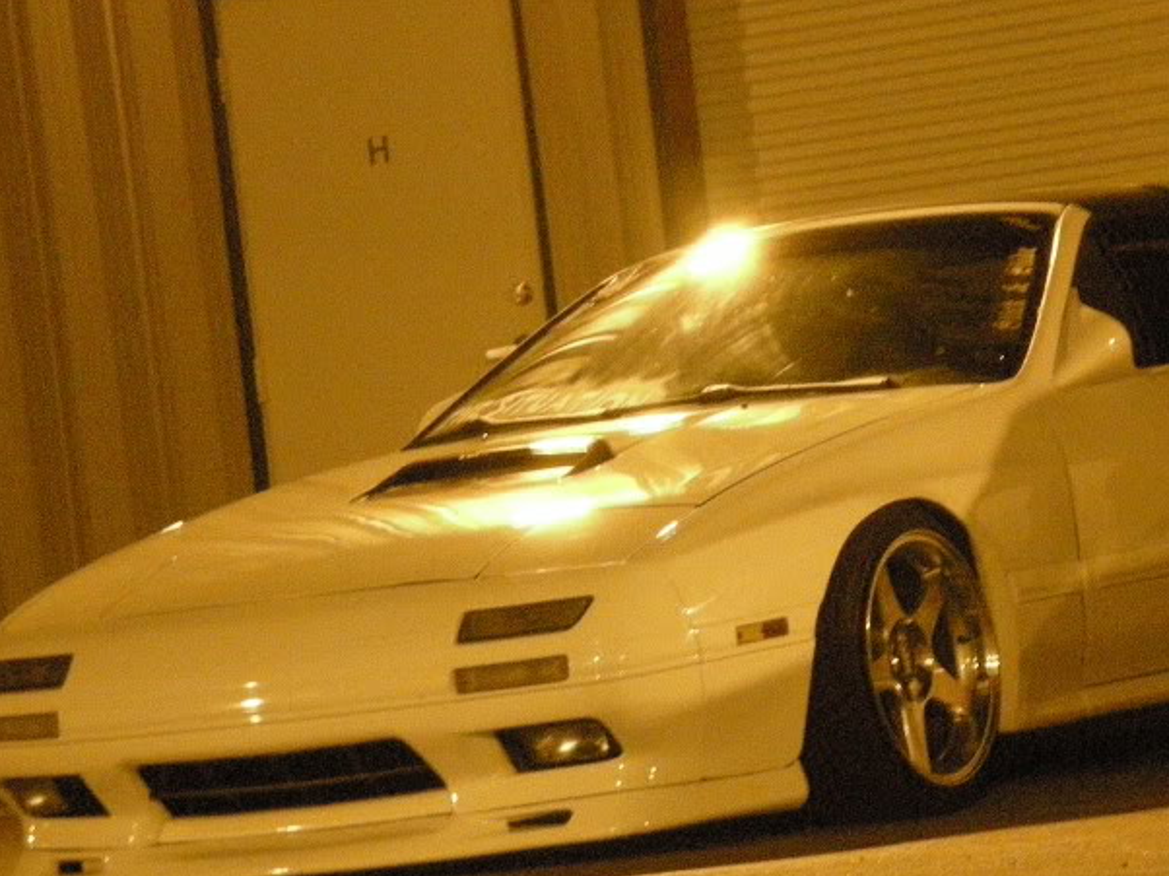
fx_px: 6549
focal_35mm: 194
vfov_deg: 7.7
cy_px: 493
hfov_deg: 10.2
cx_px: 800
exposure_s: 1/1.8
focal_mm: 18.9
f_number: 5.9
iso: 800
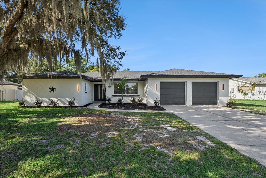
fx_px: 126
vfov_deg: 70.4
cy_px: 94
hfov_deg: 93.2
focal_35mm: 17
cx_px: 125
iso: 100
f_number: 10
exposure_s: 1/50
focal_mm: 16
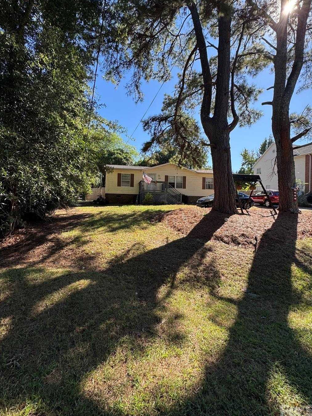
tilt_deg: +0.6
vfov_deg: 94.5
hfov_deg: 78.1
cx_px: 158
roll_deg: -0.4
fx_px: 192
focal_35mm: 16
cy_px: 201
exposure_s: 1/479
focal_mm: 2.22
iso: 40
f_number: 2.2
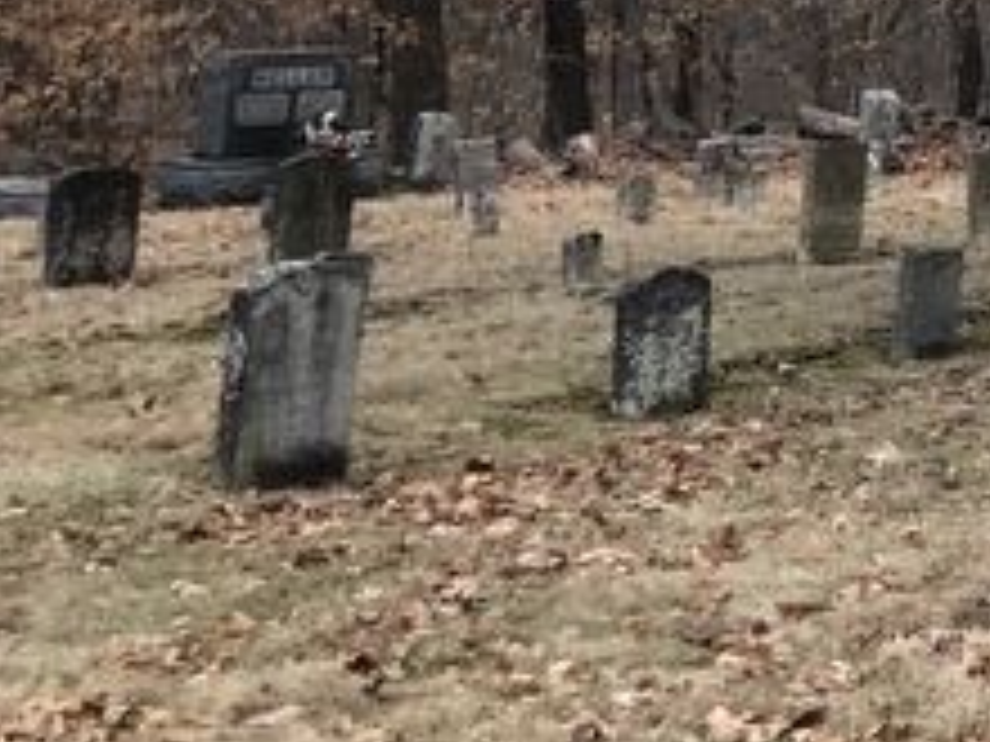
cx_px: 1791
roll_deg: -3.0
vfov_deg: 14.0
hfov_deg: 16.2
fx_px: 2917
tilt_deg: +1.8
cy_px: -193
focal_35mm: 102
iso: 32
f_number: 1.8
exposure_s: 1/33
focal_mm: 4
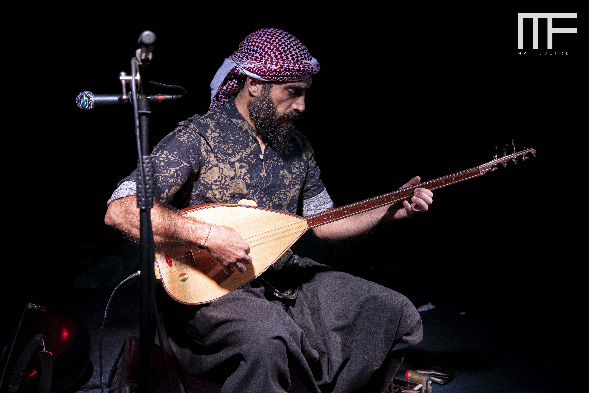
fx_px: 786
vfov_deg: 28.1
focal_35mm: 48
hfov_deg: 41.1
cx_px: 294
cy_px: 196
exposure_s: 1/400
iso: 4000
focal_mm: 48
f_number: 5.6
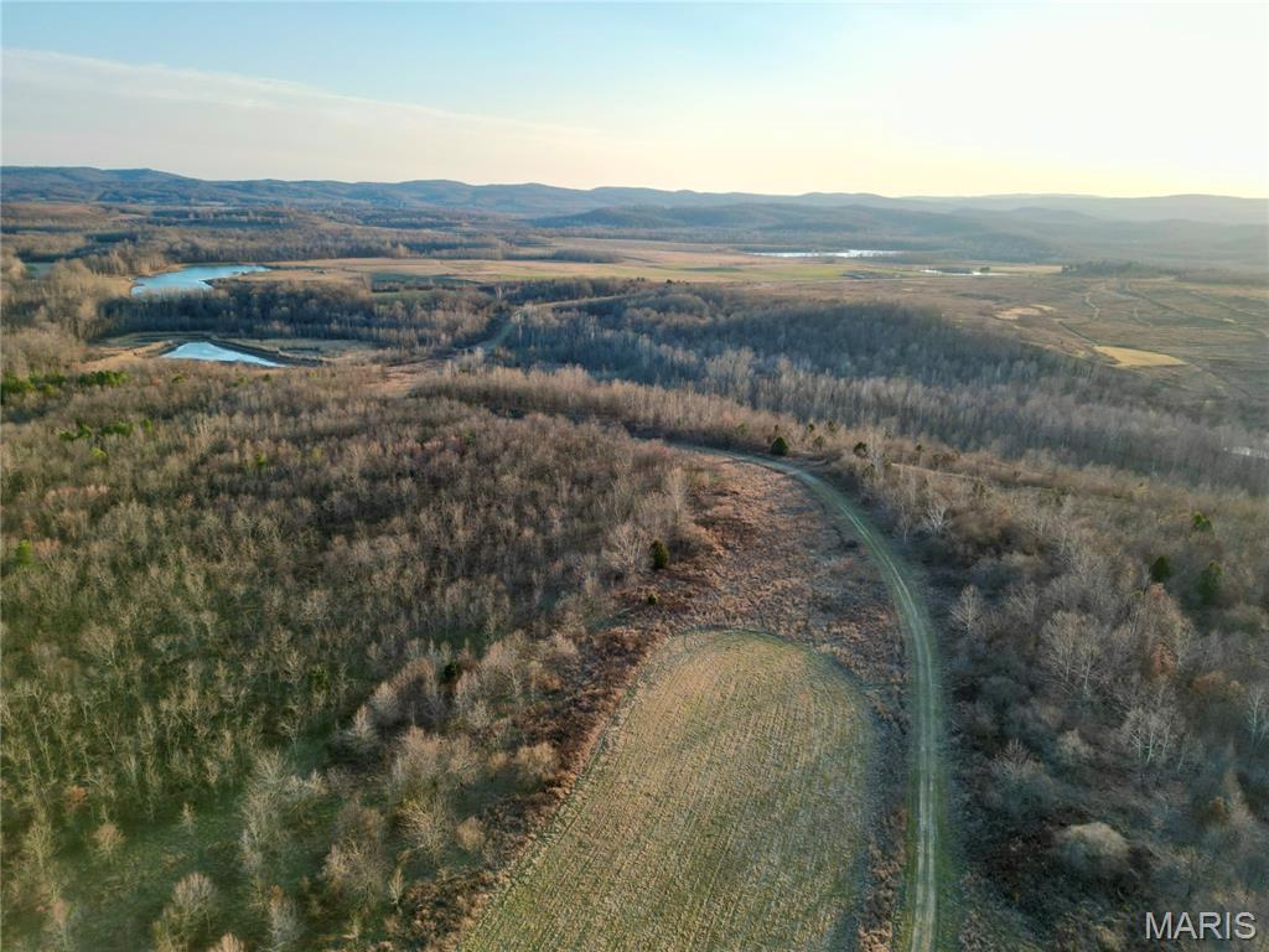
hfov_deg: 71.6
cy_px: 476
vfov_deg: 56.8
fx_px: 880
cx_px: 634
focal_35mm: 24
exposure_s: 1/800
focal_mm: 6.72
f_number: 1.7
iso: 100
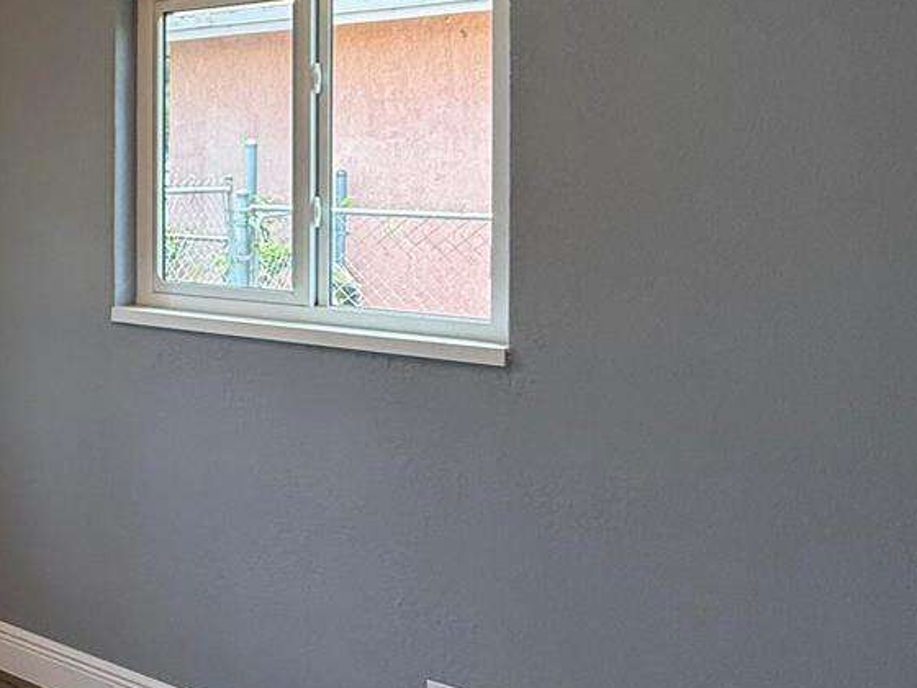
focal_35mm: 40
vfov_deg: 35.2
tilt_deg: -0.1
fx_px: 1060
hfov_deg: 34.1
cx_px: -264
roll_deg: -0.1
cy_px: 172
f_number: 2.2
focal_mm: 2.22
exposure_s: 1/120
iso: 100
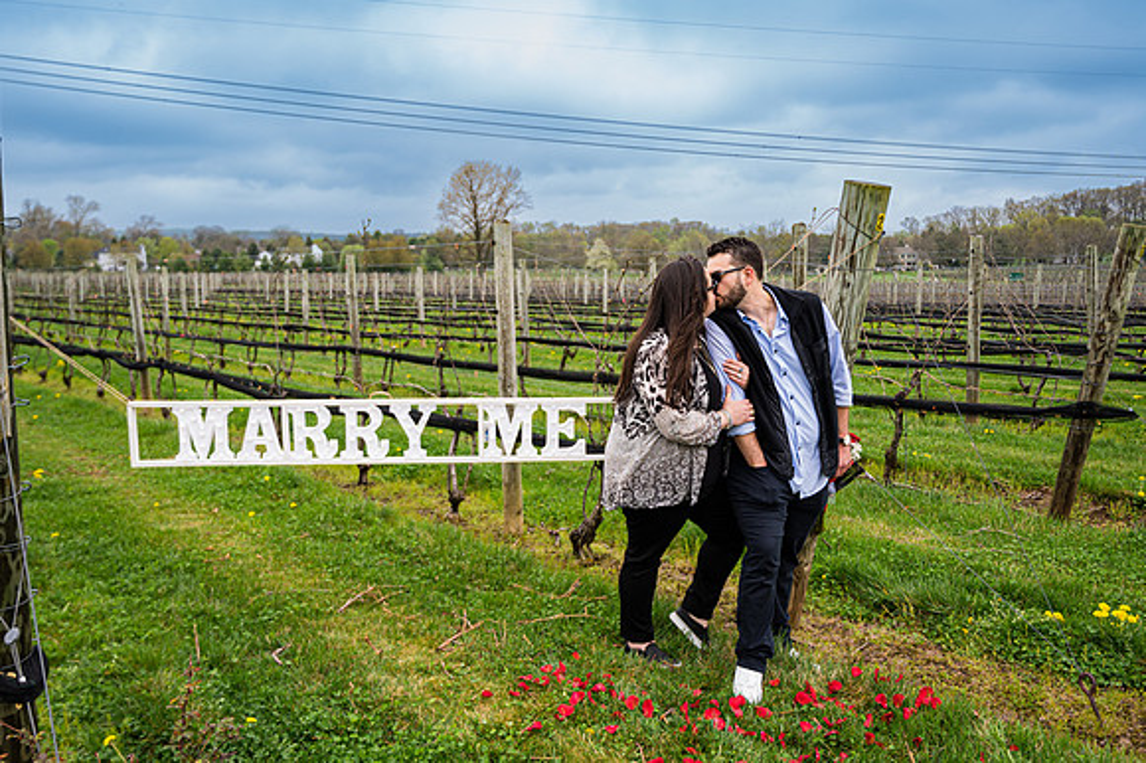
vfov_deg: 42.2
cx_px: 574
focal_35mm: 31
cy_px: 386
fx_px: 989
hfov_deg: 60.2
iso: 64
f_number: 4
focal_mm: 29.5
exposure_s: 1/200
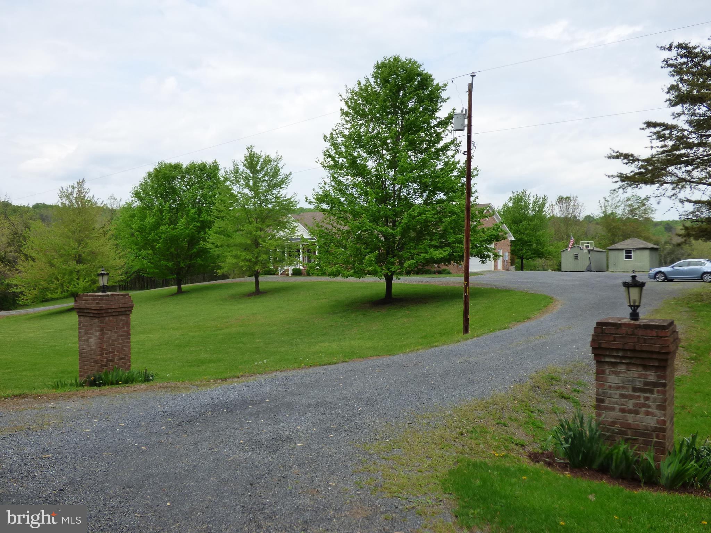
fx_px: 596
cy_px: 266
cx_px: 356
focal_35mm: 29
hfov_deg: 61.7
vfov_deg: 48.2
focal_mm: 5.04
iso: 160
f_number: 3.2
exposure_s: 1/1000
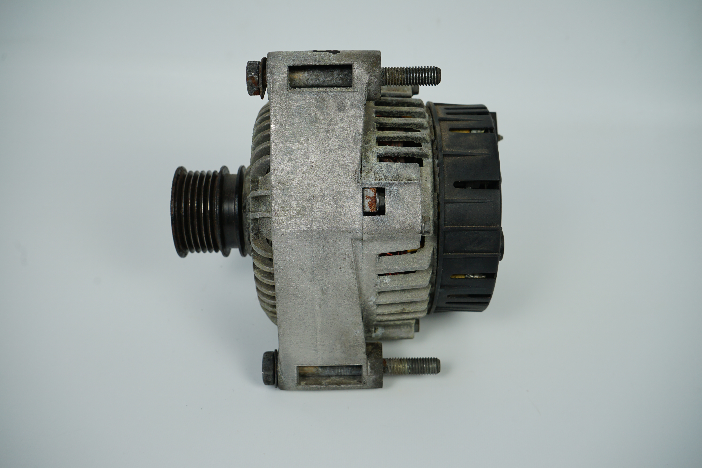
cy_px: 234
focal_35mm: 39
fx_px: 760
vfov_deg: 34.2
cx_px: 351
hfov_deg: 49.6
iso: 200
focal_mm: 39
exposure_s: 1/200
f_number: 7.1
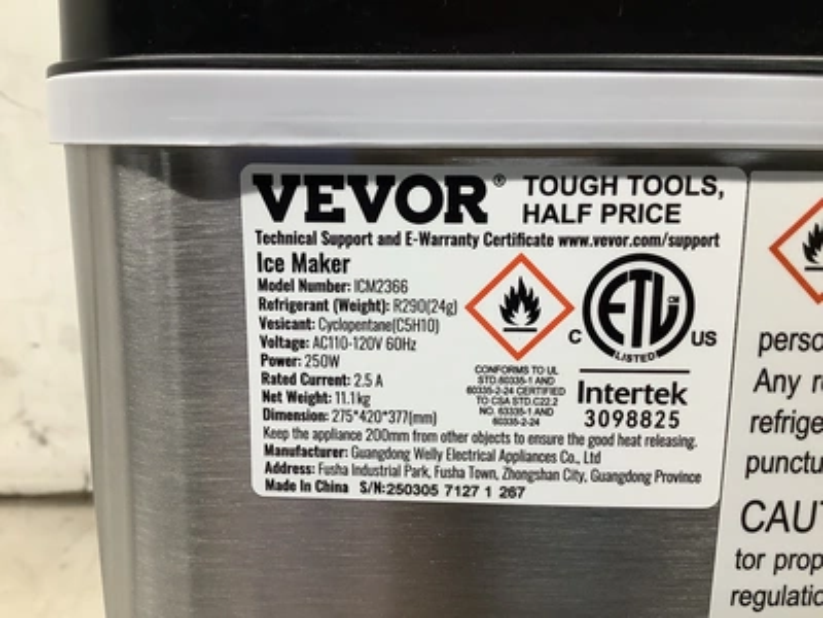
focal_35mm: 31
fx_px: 737
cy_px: 309
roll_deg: +0.1
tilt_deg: -12.1
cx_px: 412
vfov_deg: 45.4
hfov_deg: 58.4
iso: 80
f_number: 2.4
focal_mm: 3.3
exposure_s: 1/120
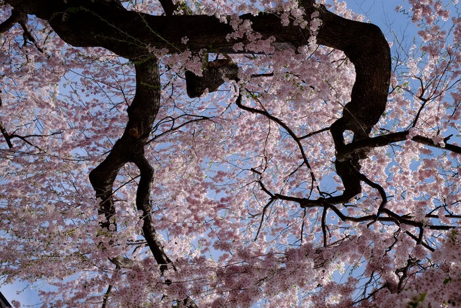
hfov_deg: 50.7
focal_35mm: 38
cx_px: 230
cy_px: 154
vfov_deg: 35.1
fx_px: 487
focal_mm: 25.4
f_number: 10
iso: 200
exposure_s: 1/280
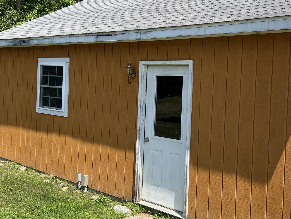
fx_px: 404
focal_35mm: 48
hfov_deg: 39.5
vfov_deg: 30.2
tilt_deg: -2.6
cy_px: 94
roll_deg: -2.1
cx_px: 175
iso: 50
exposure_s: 1/3356
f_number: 1.5
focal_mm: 5.7
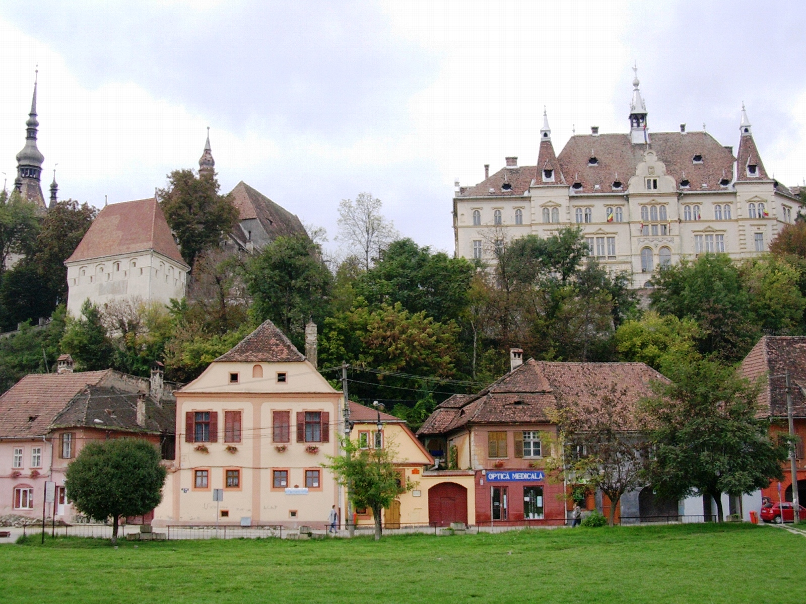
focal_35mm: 45
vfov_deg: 32.2
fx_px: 1048
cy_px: 302
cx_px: 403
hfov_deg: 42.1
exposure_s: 1/124
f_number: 2.9
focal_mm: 6.7
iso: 70
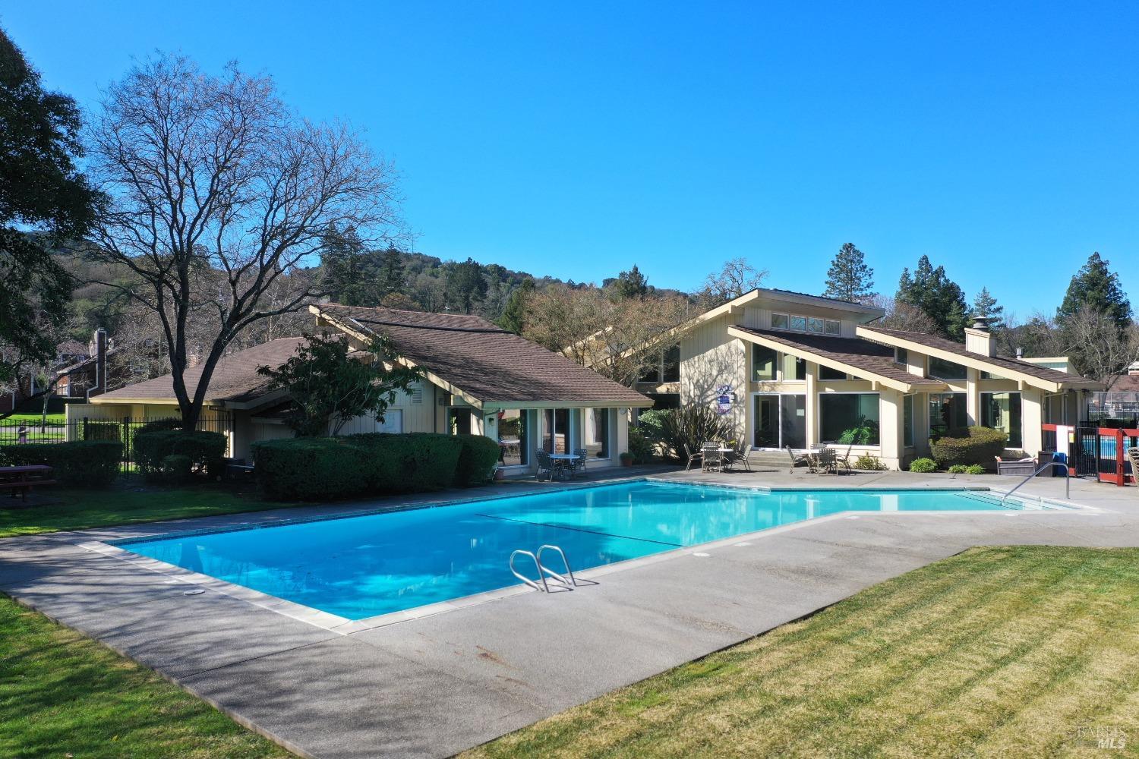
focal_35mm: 28
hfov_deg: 65.5
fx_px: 886
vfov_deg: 46.4
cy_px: 380
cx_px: 570
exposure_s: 1/640
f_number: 5.6
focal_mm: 10.26
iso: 100
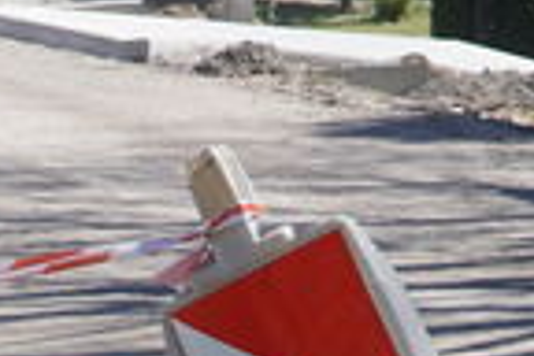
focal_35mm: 200
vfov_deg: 6.7
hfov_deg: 10.2
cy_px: 599
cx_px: 74
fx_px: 2966
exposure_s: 1/500
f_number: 4.5
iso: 100
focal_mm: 24
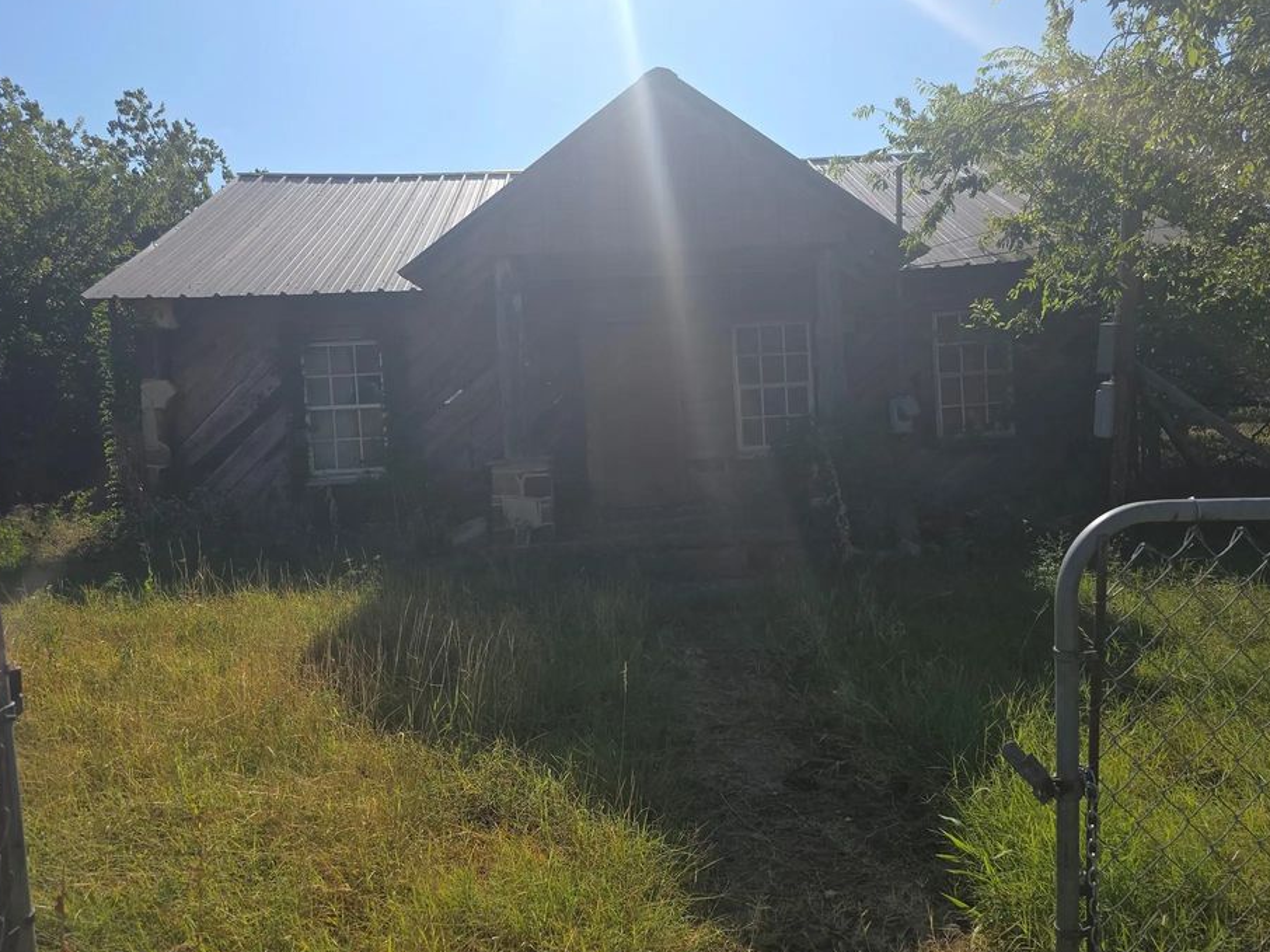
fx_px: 954
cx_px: 674
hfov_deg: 67.3
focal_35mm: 26
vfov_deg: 53.0
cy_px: 457
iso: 12
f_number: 1.7
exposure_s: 1/1457
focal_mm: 6.3
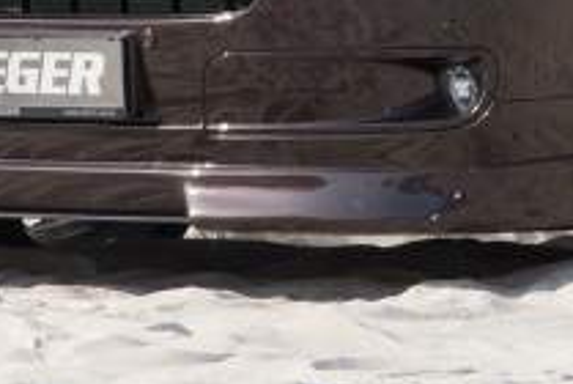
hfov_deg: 2.1
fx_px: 15787
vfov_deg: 1.4
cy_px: -536
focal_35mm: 990
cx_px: 995
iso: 400
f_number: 9
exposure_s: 1/640
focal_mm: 135
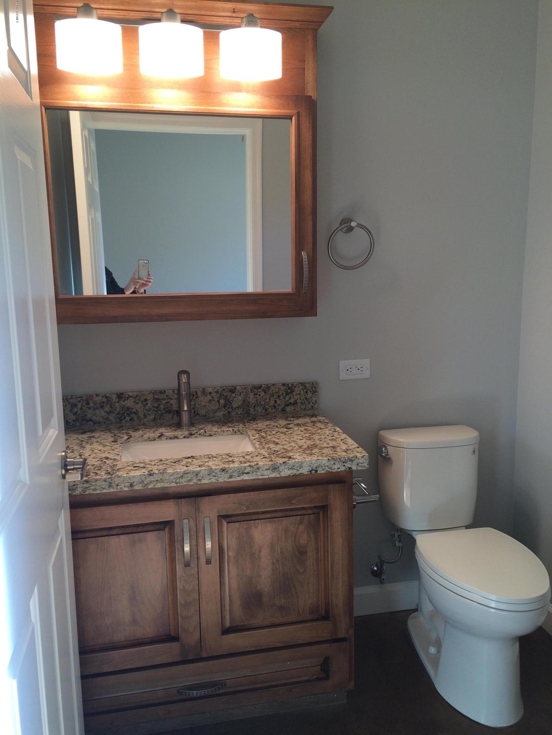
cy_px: 368
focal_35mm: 29
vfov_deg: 61.7
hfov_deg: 48.2
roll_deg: +2.6
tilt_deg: -9.7
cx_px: 276
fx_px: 617
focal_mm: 4.15
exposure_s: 1/60
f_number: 2.2
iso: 40
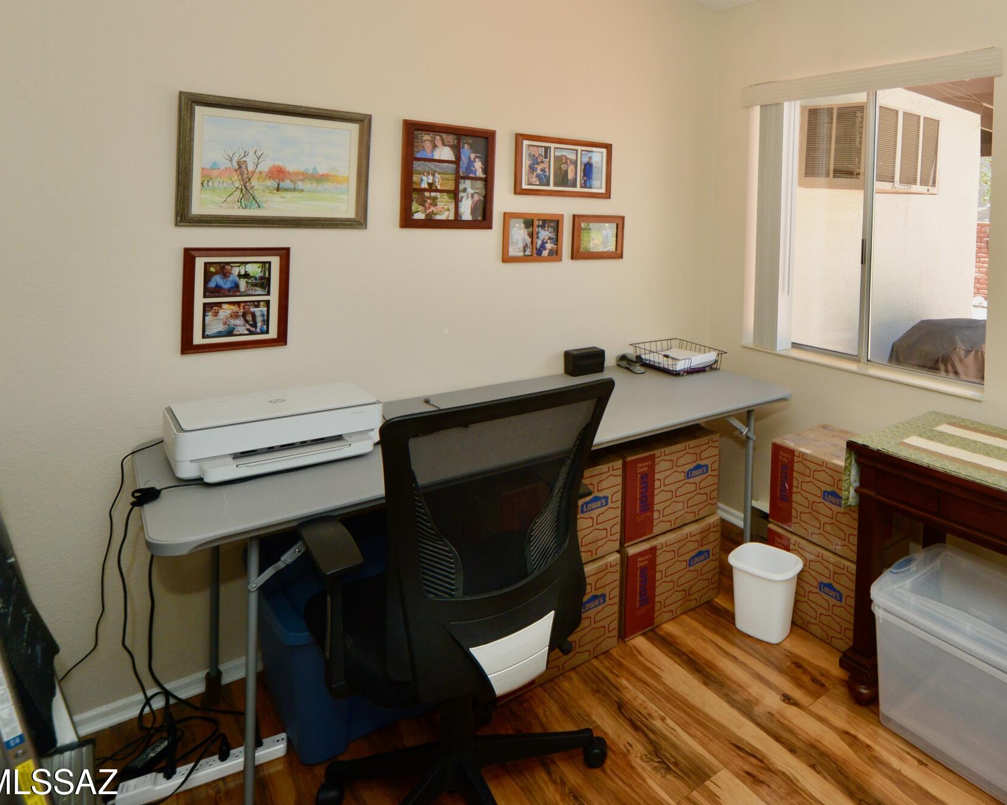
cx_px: 778
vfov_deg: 60.7
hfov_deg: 69.1
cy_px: 233
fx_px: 656
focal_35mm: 22
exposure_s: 1/400
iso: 800
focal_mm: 13
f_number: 7.1
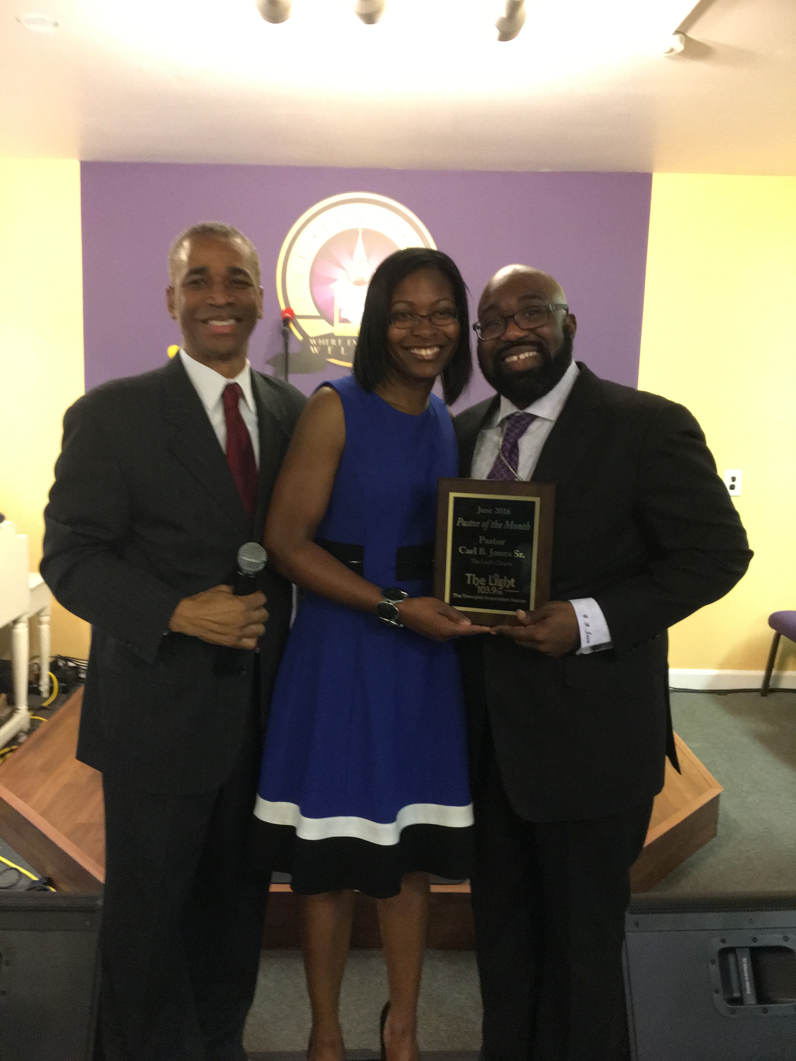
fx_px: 889
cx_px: 398
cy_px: 530
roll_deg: -1.0
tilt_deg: -6.9
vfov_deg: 61.7
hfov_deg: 48.2
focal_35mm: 29
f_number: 2.2
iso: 400
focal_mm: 4.15
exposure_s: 1/15
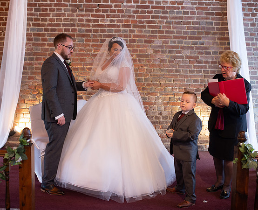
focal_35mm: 44
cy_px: 95
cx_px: 121
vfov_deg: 34.3
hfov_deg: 41.6
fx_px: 340
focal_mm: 35
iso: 640
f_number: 2.5
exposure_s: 1/100
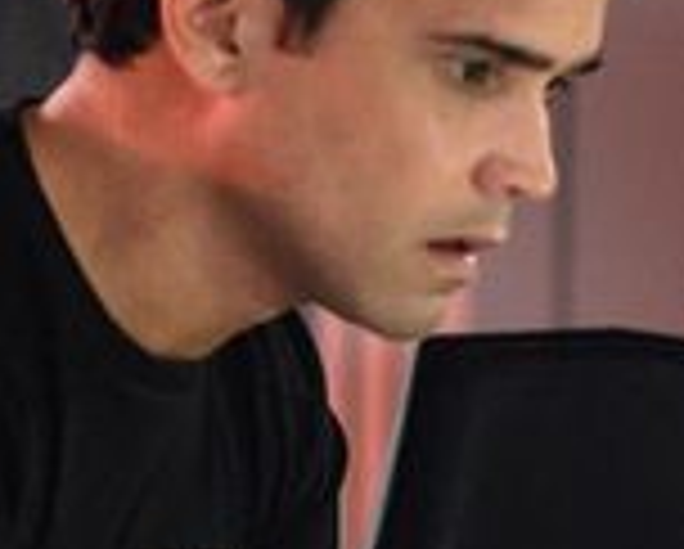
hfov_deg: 3.8
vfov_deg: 3.0
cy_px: 216
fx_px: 10317
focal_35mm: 509
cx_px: 896
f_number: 2.8
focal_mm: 115
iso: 2500
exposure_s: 1/250
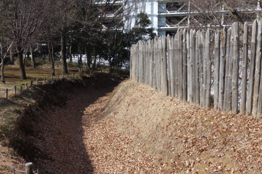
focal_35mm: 45
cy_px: 121
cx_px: 110
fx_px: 327
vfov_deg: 29.6
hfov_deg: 43.5
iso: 125
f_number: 5.6
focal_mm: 10.4
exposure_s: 1/320
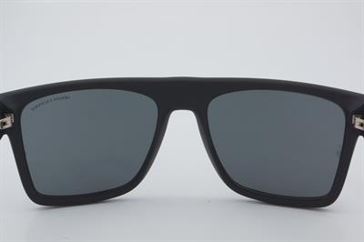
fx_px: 606
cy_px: 121
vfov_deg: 22.6
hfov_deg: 33.4
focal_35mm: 60
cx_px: 182
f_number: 32
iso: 100
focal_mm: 40
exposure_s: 1/4
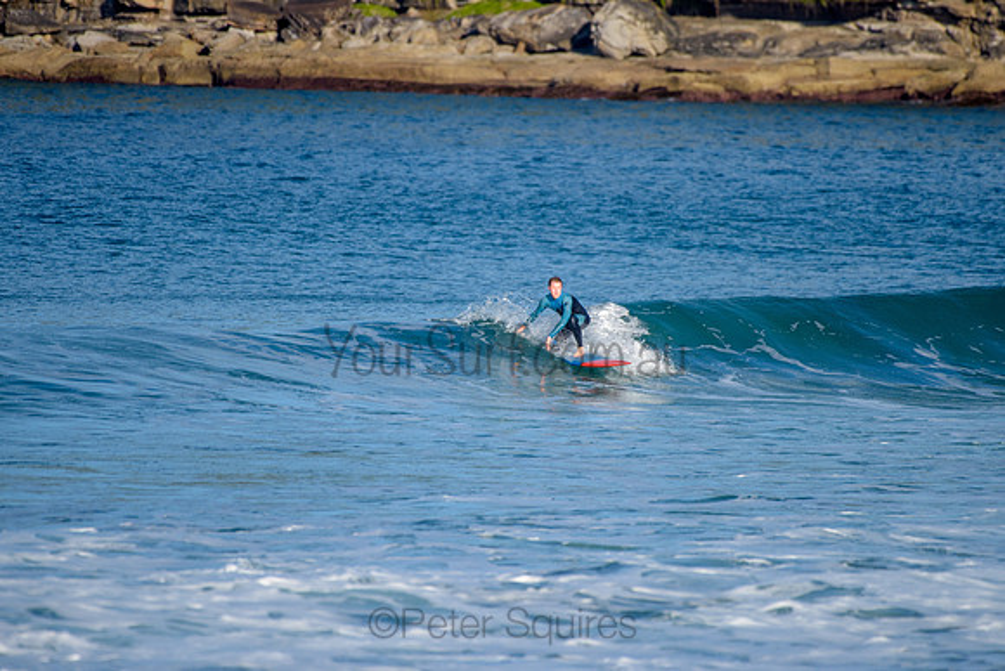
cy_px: 326
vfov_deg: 2.2
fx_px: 17124
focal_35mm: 613
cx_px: 516
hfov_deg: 3.4
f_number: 5.6
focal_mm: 500
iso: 200
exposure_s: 1/2000
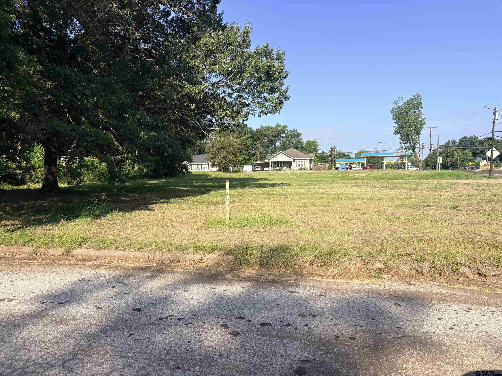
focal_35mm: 26
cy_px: 188
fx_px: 377
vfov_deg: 53.1
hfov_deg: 67.3
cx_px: 251
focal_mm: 5.96
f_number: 1.6
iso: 50
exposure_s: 1/2747
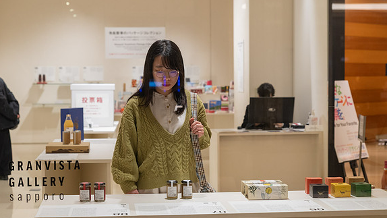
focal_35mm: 73
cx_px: 185
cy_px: 109
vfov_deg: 16.5
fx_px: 749
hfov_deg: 29.0
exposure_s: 1/125
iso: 450
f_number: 3.5
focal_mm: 60
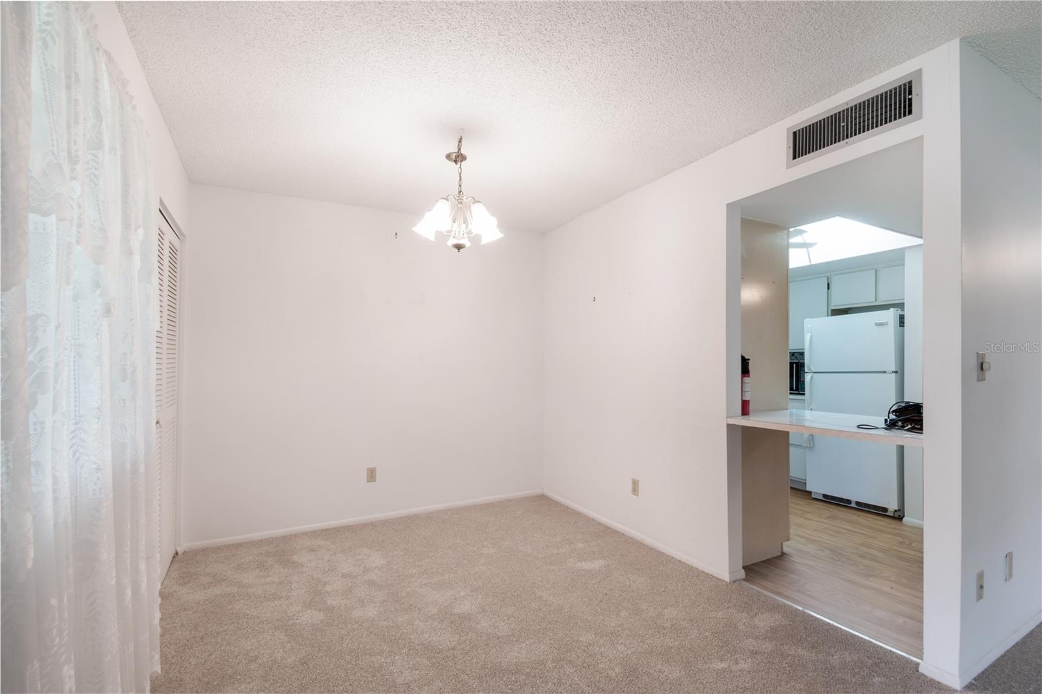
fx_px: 434
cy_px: 347
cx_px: 521
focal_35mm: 15
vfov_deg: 77.3
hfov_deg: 100.4
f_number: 9
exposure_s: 1/20
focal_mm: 10
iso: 250
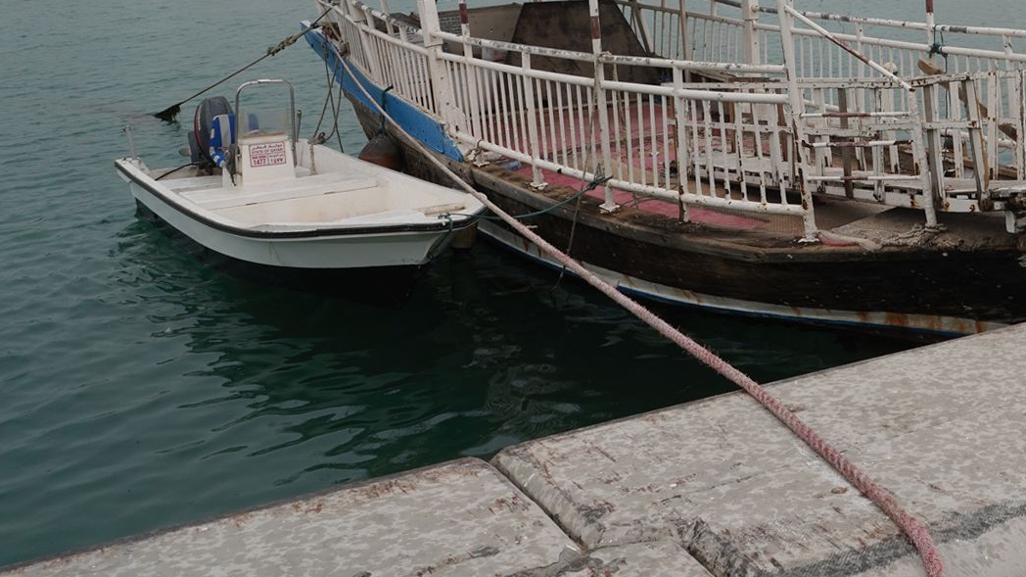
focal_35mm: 48
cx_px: 941
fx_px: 1306
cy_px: -18
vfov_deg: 23.7
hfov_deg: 39.5
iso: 400
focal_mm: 24
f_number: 16
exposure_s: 1/100
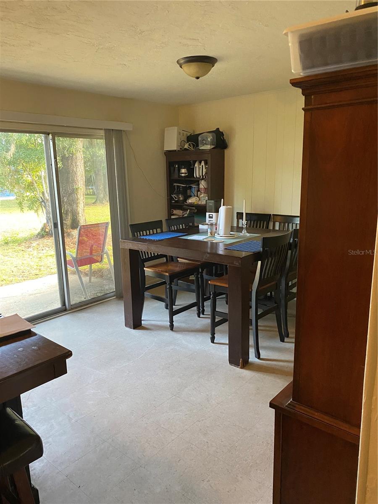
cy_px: 252
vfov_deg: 67.3
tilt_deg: -10.5
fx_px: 379
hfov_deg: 53.1
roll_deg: +1.8
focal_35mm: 26
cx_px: 189
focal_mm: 4.25
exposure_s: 1/60
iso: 320
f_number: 1.8
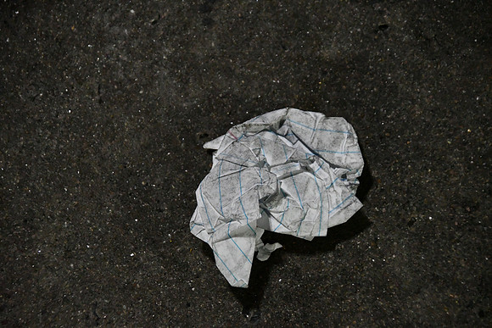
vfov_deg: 4.6
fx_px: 4101
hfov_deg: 6.9
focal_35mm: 300
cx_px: 246
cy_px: 164
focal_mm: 200
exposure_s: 1/125
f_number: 6.3
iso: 11400
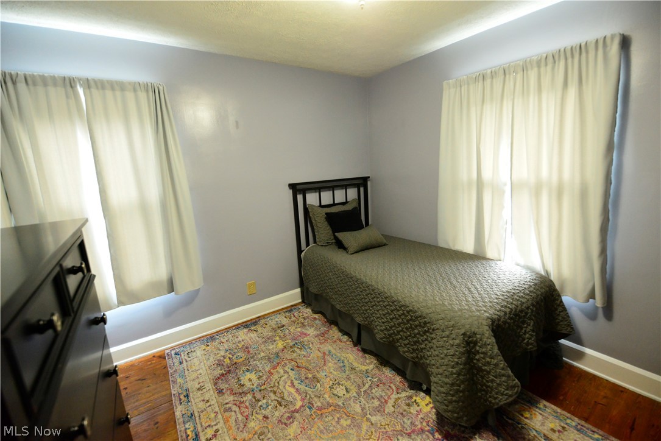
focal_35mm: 15
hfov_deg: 100.4
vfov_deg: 77.4
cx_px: 330
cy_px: 220
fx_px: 275
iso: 4000
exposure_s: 1/100
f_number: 3.2
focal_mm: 15
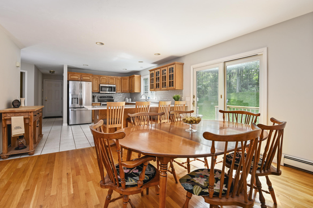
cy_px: 104
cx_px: 156
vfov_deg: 73.7
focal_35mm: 16
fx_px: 139
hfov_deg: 96.8
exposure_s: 1/2.5
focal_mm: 16
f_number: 8
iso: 200
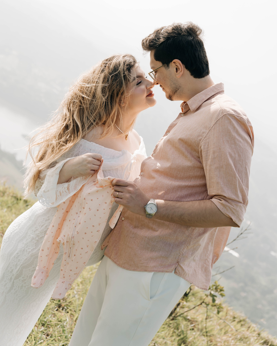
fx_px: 676
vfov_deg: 28.7
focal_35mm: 66
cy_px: 143
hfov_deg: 23.1
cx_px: 138
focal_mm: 39
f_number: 3.2
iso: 100
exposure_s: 1/800
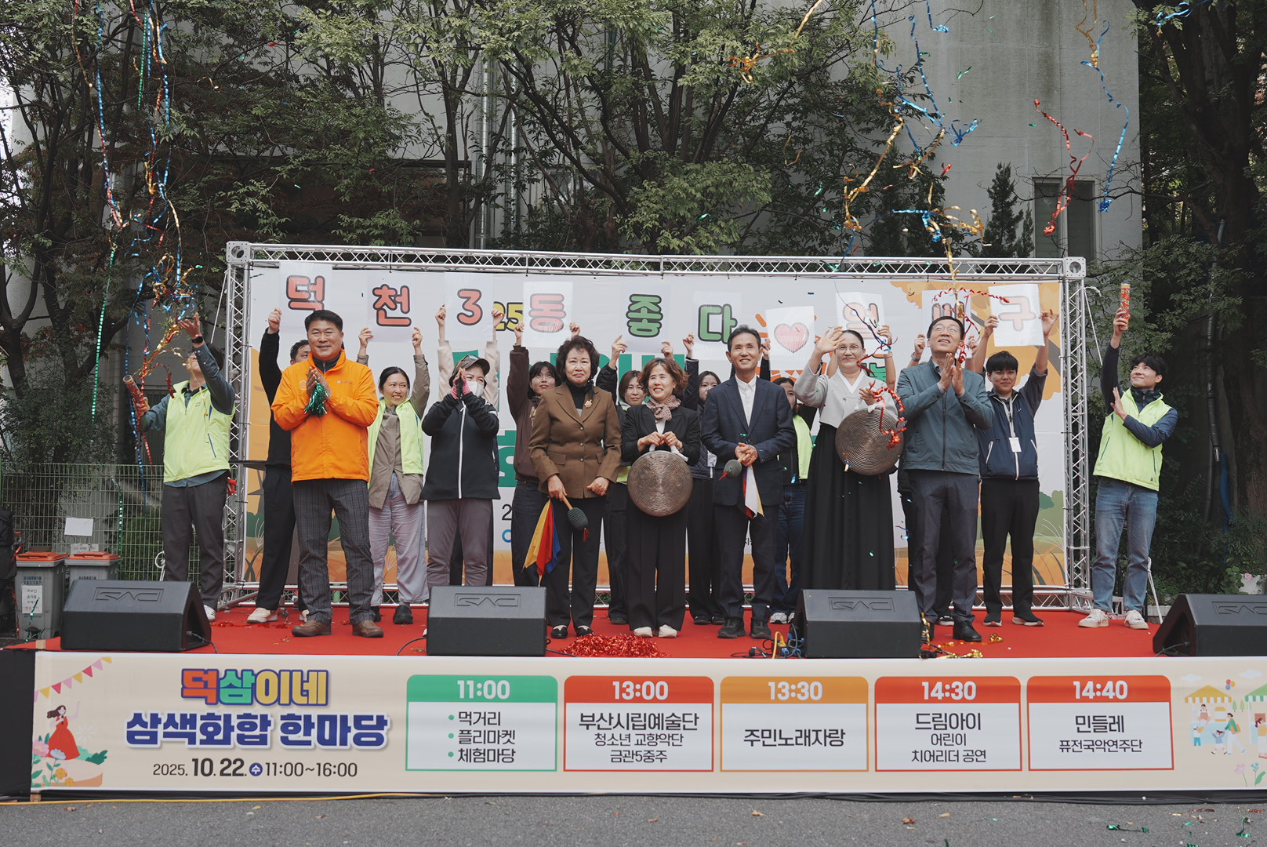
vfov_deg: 36.9
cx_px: 634
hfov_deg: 53.1
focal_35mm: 36
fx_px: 1268
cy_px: 424
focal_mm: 24
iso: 125
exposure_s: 1/800
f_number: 3.2
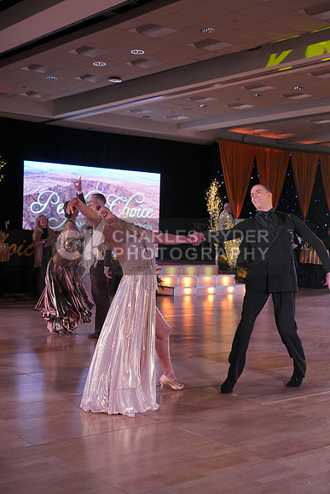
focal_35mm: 50
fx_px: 687
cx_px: 165
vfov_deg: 39.6
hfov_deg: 27.0
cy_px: 247
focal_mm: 50
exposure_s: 1/400
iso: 1000
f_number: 4
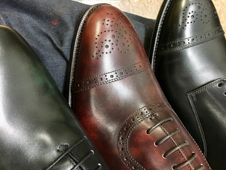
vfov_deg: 37.7
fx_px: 248
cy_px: 86
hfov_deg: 49.0
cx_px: 108
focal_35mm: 38
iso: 200
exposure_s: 1/30
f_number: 2.2
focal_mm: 4.15
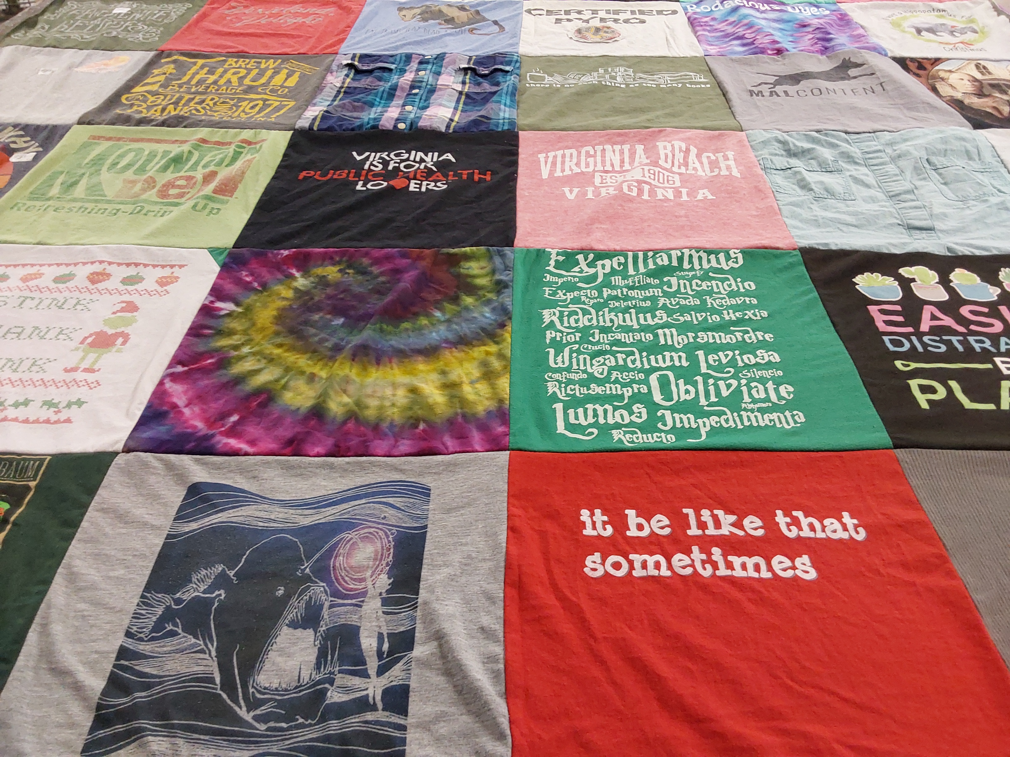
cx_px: 505
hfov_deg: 63.4
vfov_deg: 49.7
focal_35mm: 28
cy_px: 378
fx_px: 817
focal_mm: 2.91
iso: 125
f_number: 1.9
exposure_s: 1/50
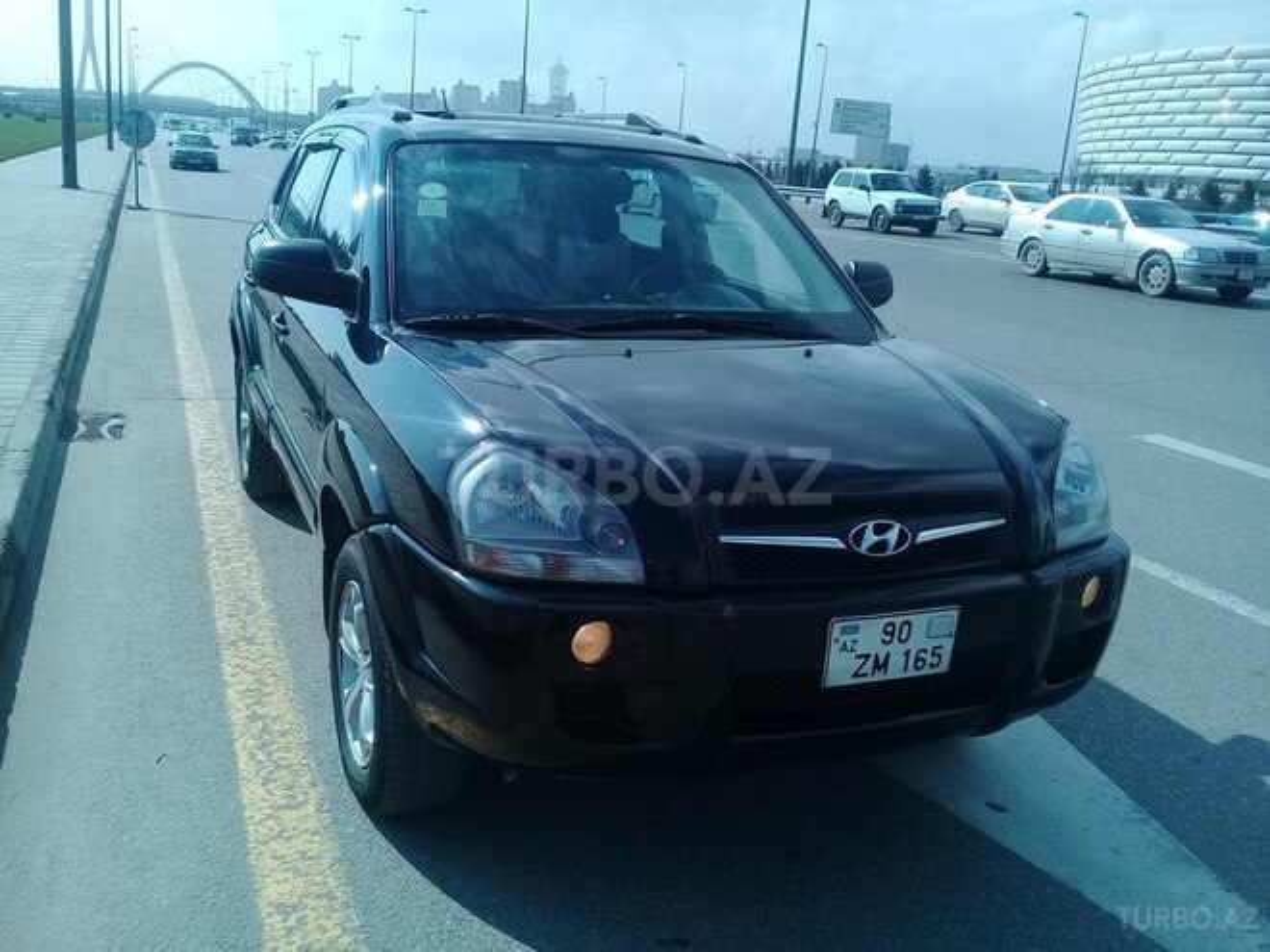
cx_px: 635
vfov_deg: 45.4
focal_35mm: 31
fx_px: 1137
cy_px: 476
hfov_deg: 58.4
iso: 64
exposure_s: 1/1876
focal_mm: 3.3
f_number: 2.2
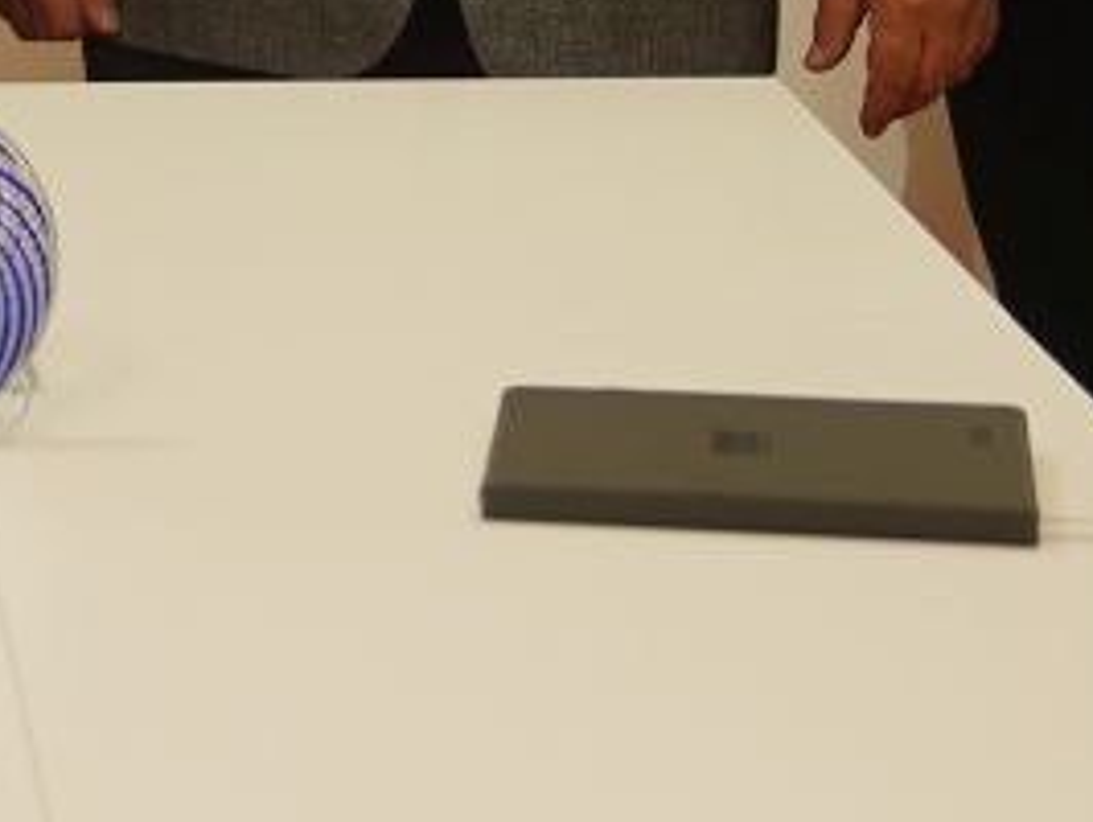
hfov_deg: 11.3
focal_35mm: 168
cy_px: -801
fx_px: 5309
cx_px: -501
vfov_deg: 8.4
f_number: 3.2
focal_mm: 31
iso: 800
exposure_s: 1/100
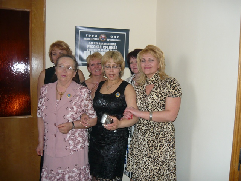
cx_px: 120
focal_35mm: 33
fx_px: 230
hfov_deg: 55.4
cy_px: 90
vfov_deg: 42.9
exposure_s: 1/30
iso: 160
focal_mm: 5.5
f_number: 2.8
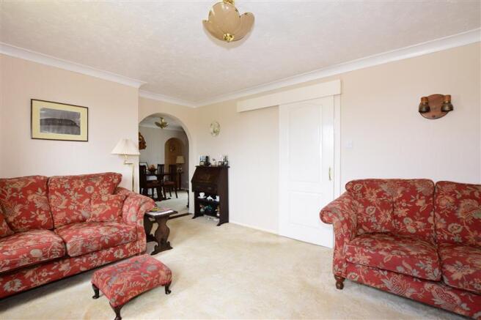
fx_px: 200
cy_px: 160
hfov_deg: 100.4
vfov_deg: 77.3
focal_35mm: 15
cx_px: 240
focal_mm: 10
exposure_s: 1/4
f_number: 11
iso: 400
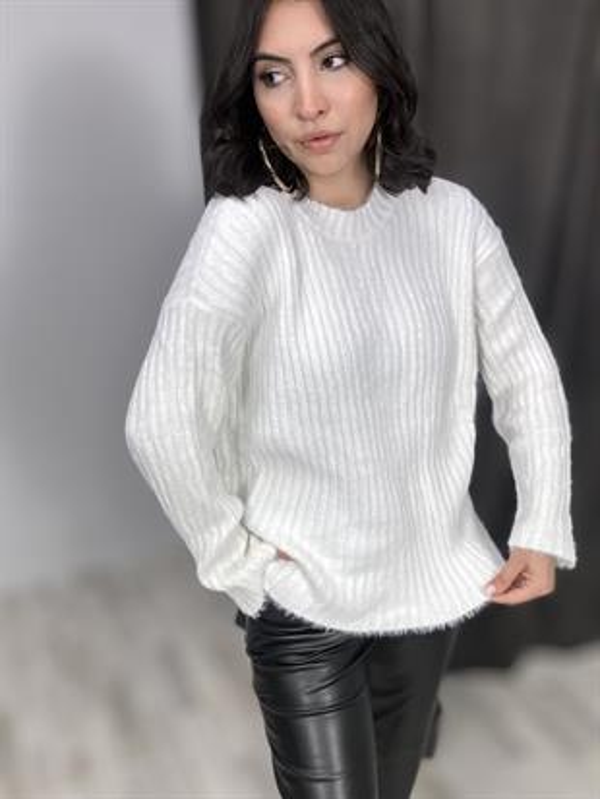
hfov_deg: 46.8
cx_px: 300
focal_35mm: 30
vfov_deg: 59.9
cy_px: 400
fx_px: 693
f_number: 1.9
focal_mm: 2.69
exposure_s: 1/50
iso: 40
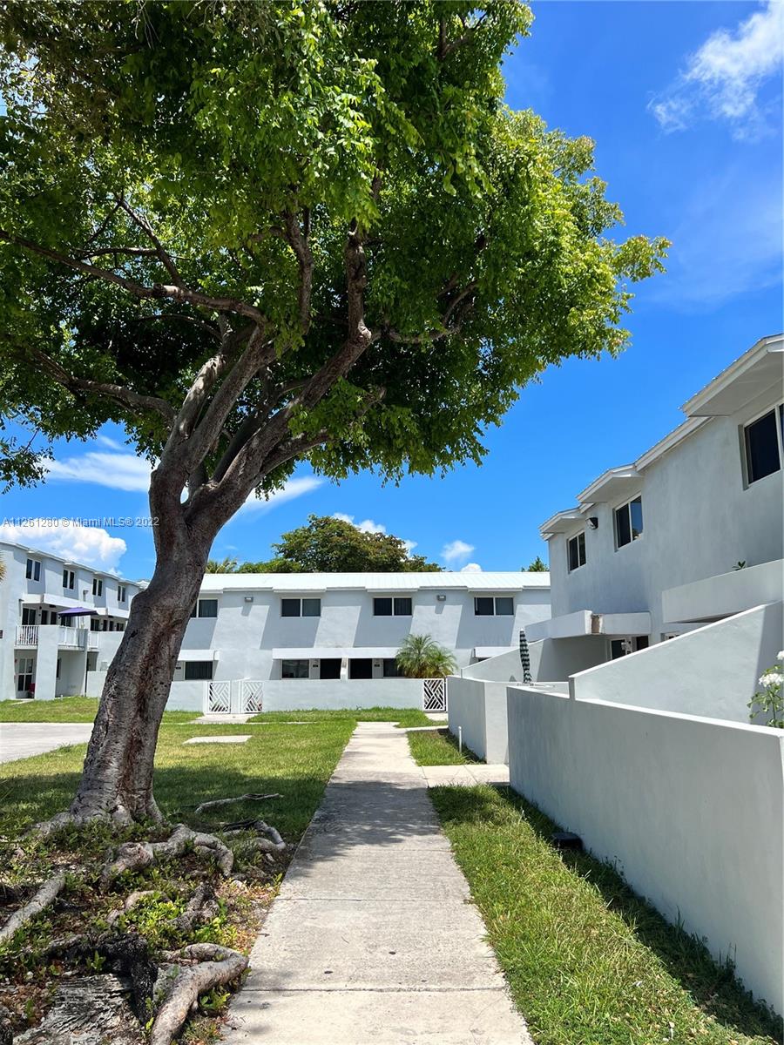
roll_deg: +0.9
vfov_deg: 67.3
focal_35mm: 26
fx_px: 785
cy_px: 522
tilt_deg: +10.0
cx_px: 392
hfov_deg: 53.1
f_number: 1.5
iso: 50
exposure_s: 1/3831
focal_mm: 5.7
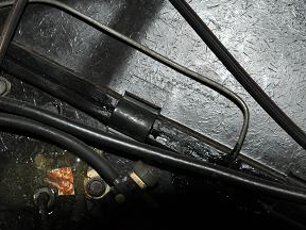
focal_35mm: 77
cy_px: 63
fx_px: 681
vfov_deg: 19.0
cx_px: 173
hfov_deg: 25.3
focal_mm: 18
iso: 800
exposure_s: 1/60
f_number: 3.5
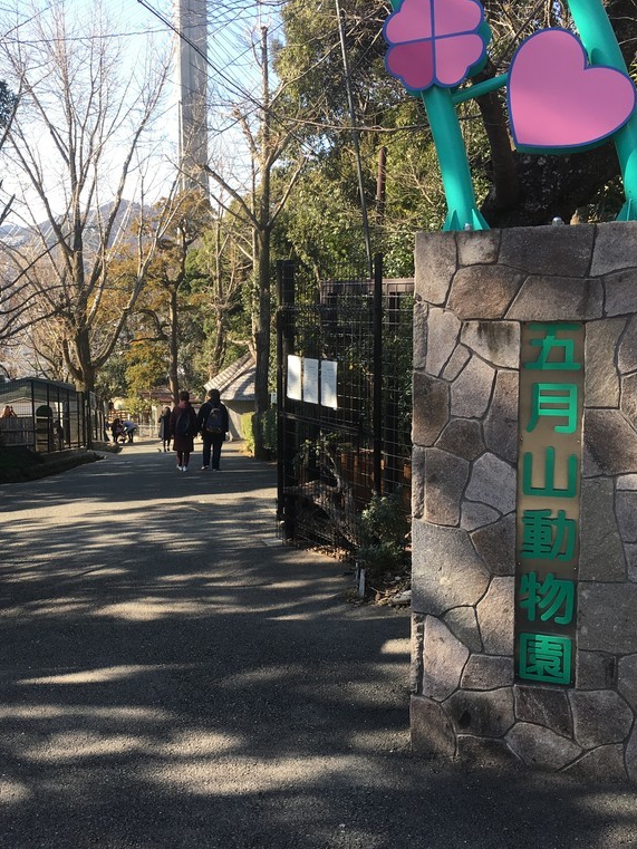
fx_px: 957
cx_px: 141
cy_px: 425
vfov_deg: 47.9
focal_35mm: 39
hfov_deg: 35.8
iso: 25
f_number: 2.2
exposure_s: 1/381
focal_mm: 4.15
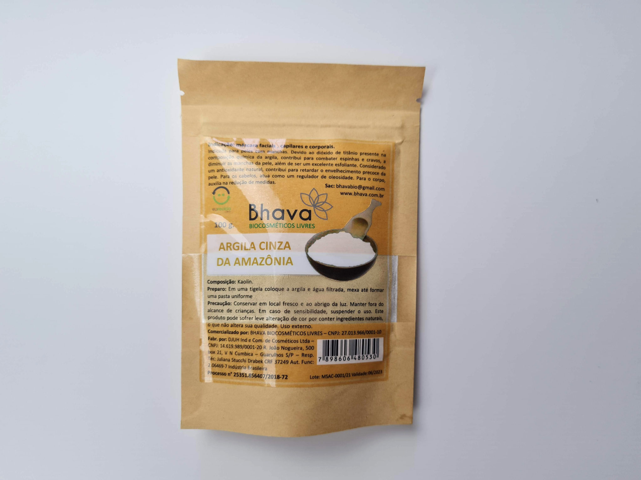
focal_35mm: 26
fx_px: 481
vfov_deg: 53.1
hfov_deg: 67.3
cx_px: 320
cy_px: 240
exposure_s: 1/210
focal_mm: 5.4
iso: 50
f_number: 1.8
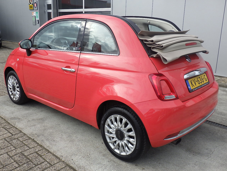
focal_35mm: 34
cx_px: 114
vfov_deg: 41.8
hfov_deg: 54.0
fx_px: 223
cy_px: 86
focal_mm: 6.1
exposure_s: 1/250
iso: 125
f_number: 4.6
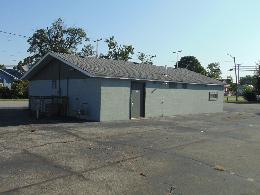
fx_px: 255
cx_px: 130
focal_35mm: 34
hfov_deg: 54.0
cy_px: 98
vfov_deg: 41.8
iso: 80
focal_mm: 6.2
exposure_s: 1/1000
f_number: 3.4
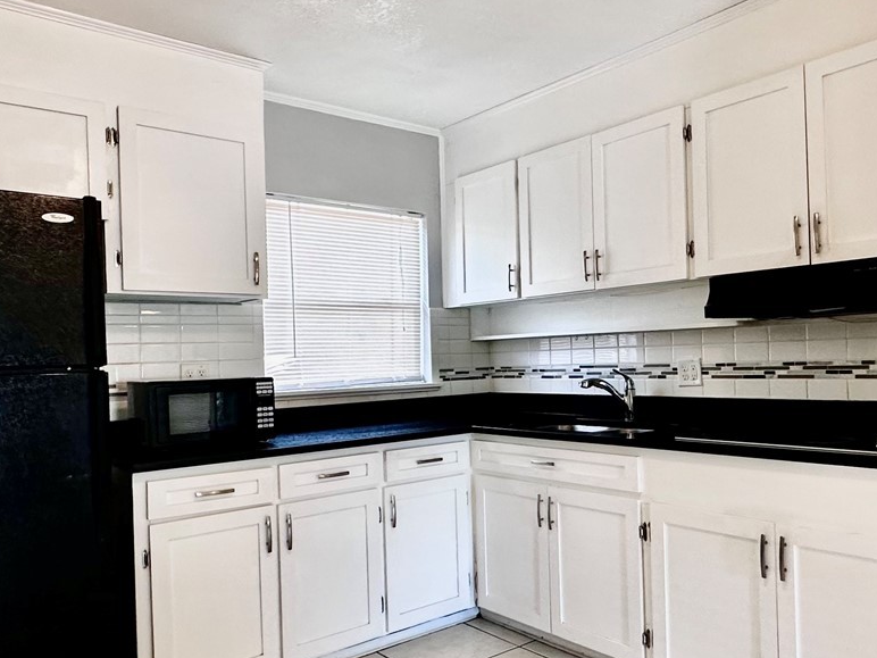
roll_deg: +2.1
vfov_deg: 48.2
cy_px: 351
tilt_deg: +0.1
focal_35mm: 29
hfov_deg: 61.2
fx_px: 735
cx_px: 519
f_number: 2.2
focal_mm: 2.22
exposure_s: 1/60
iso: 160
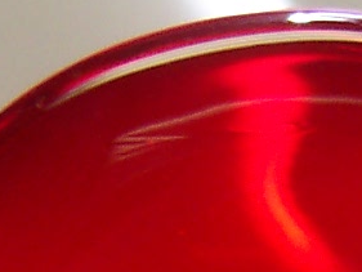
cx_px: 497
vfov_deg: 6.5
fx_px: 2281
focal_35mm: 218
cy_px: 630
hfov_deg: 8.9
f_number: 2.8
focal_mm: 5.6
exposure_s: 1/125
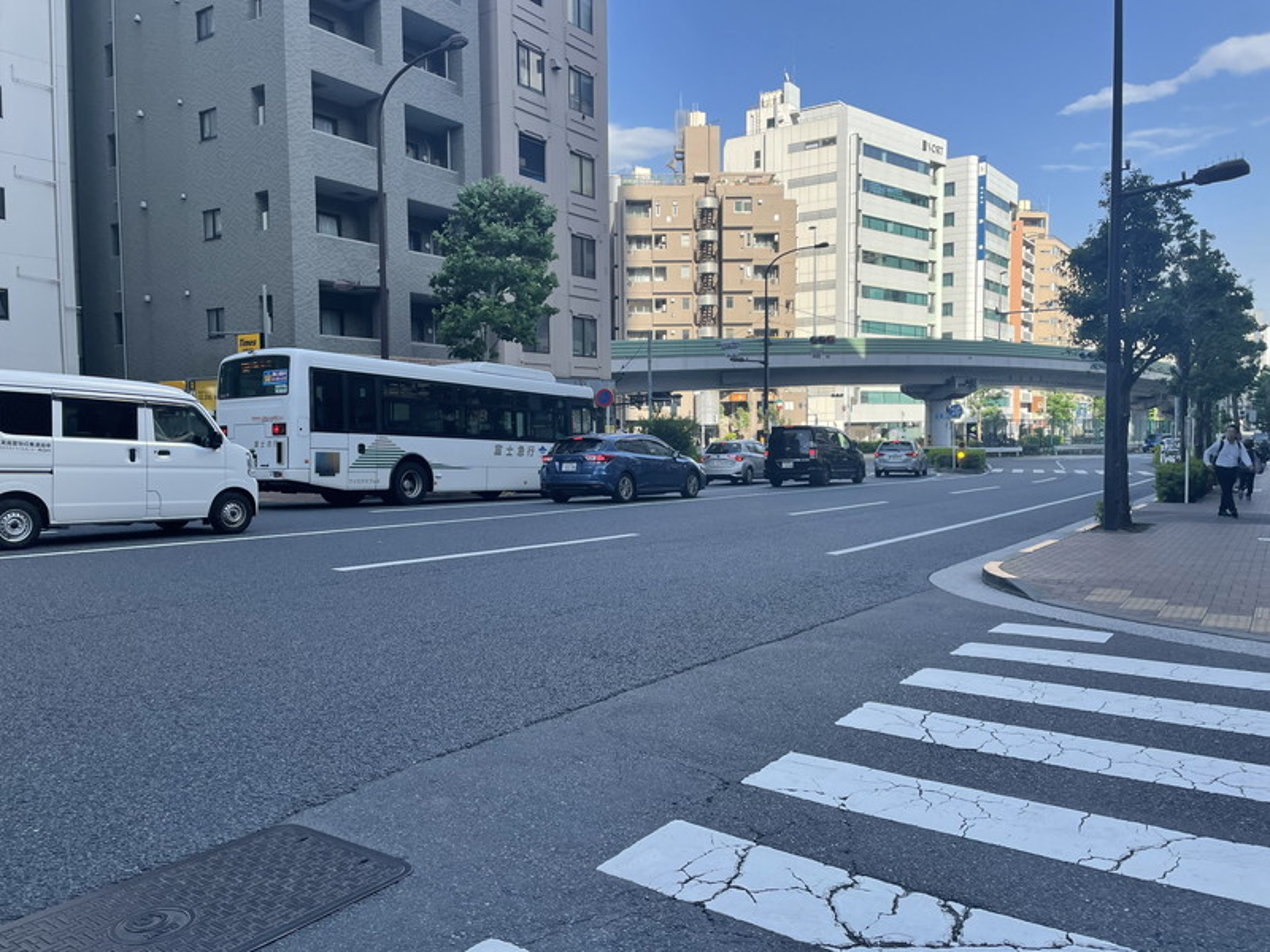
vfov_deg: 53.1
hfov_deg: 67.3
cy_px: 476
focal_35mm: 26
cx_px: 635
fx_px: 954
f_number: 1.6
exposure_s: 1/1062
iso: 32
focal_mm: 4.2
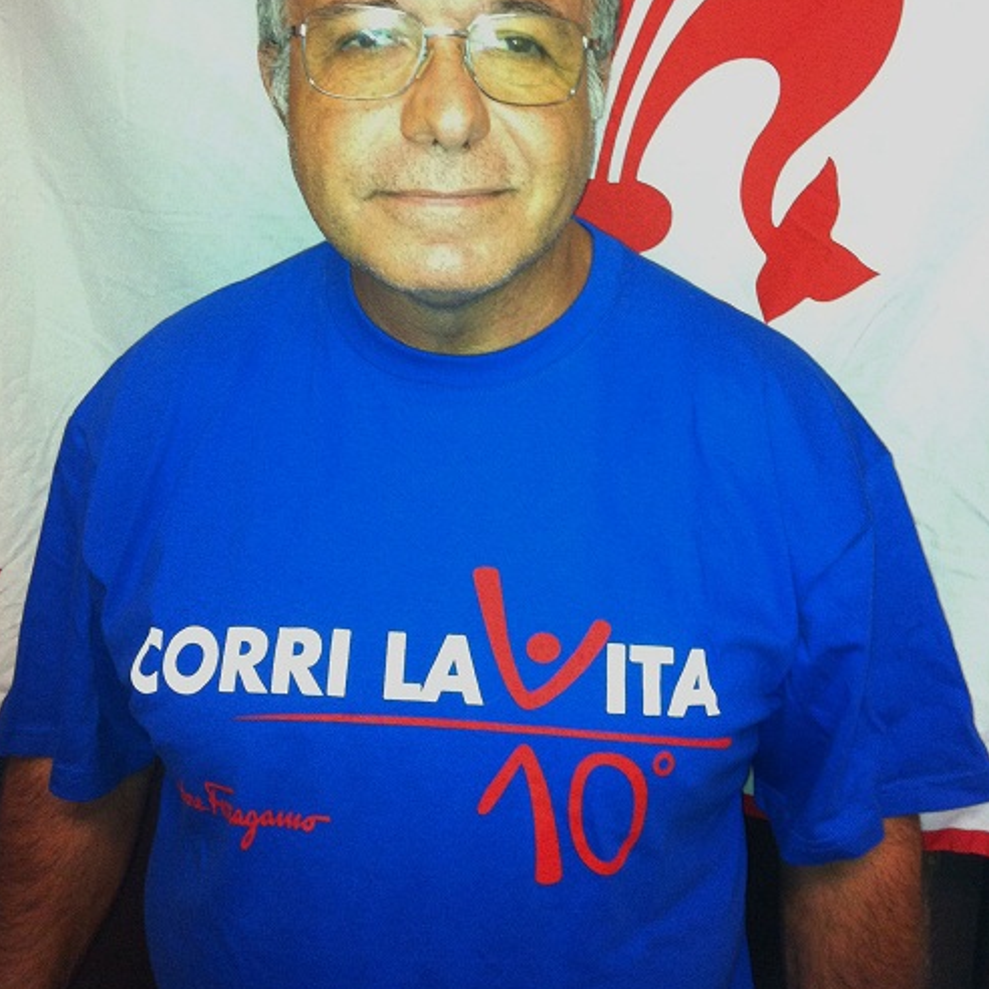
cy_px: 337
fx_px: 1358
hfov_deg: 40.0
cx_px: 490
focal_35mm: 42
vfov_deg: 39.6
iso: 250
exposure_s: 1/15
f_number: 2.8
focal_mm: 3.85
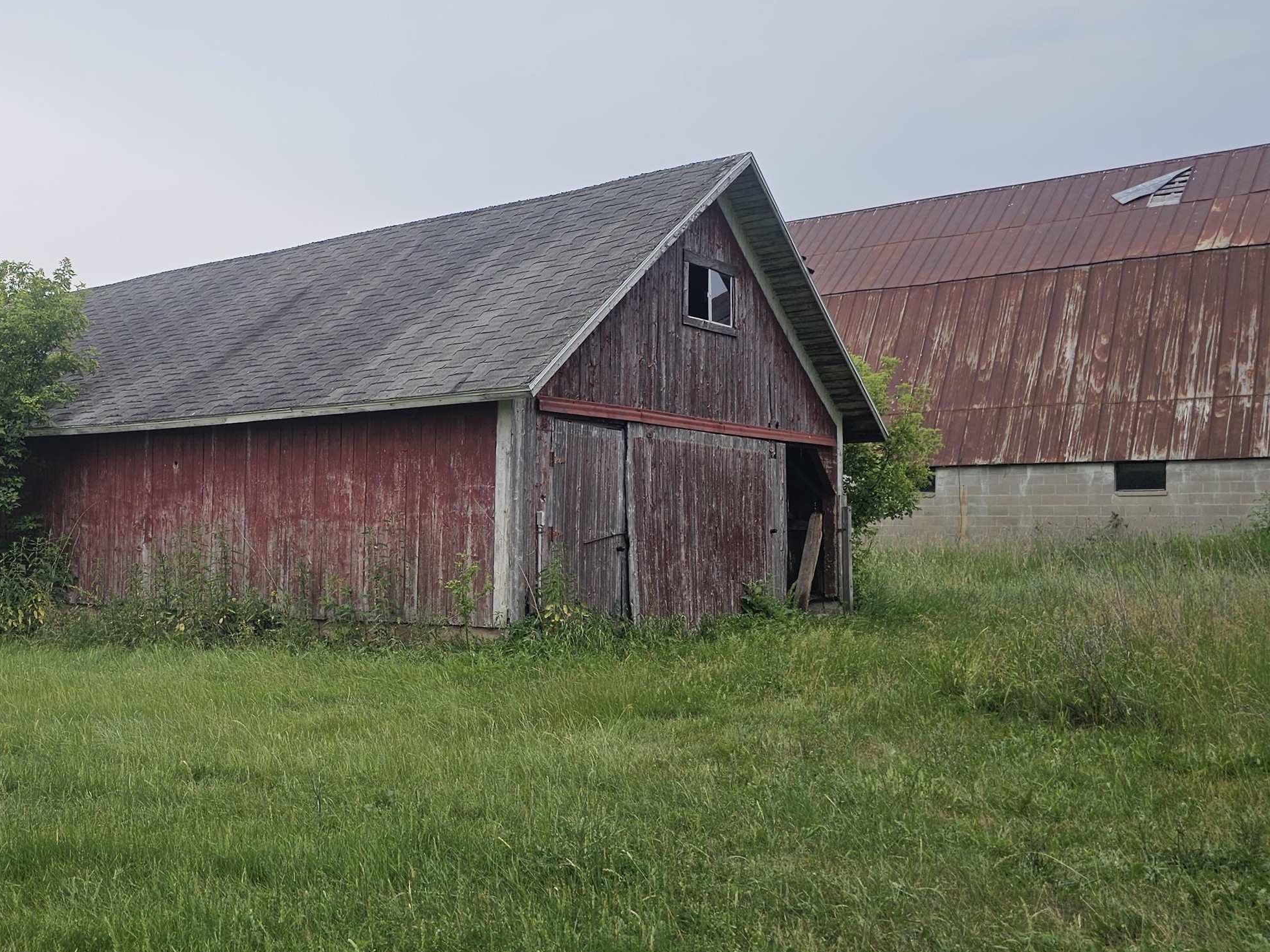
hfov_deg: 49.6
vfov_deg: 39.6
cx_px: 339
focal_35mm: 36
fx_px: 1321
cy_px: 506
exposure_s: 1/262
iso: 10
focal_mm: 6.3
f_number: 1.7
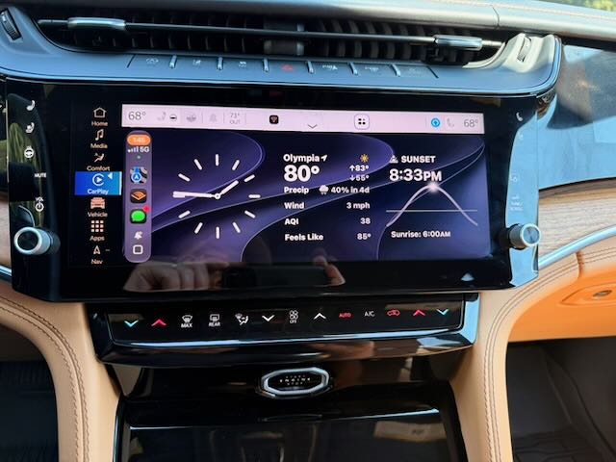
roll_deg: -3.6
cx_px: 308
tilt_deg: -25.1
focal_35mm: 24
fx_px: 427
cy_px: 231
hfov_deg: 71.6
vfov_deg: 56.8
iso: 125
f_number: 1.78
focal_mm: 6.76
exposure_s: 1/121
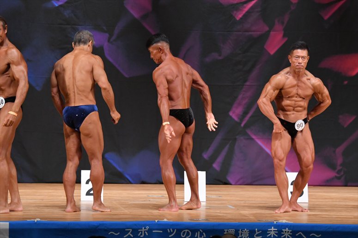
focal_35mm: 240
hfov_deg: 8.6
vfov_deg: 5.7
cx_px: 179
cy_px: 119
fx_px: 2386
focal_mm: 160
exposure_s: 1/400
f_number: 5.6
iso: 5000
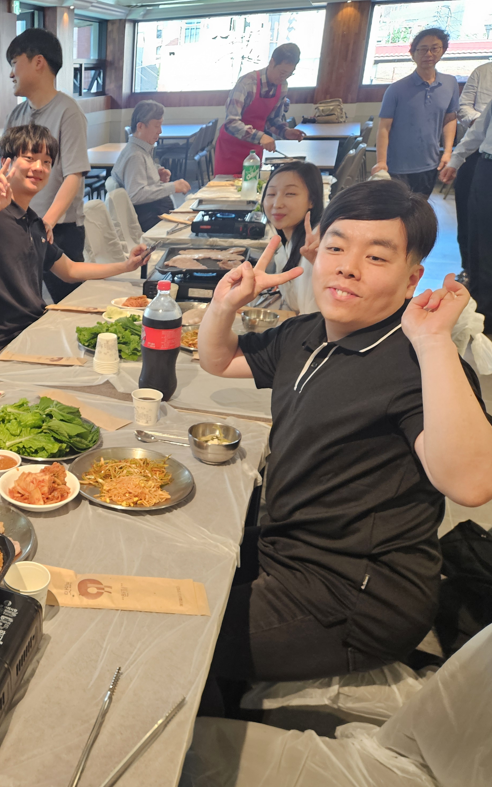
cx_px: -11
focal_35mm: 33
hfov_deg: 34.5
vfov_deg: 58.1
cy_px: 399
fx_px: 708
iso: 320
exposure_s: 1/120
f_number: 1.8
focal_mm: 5.4
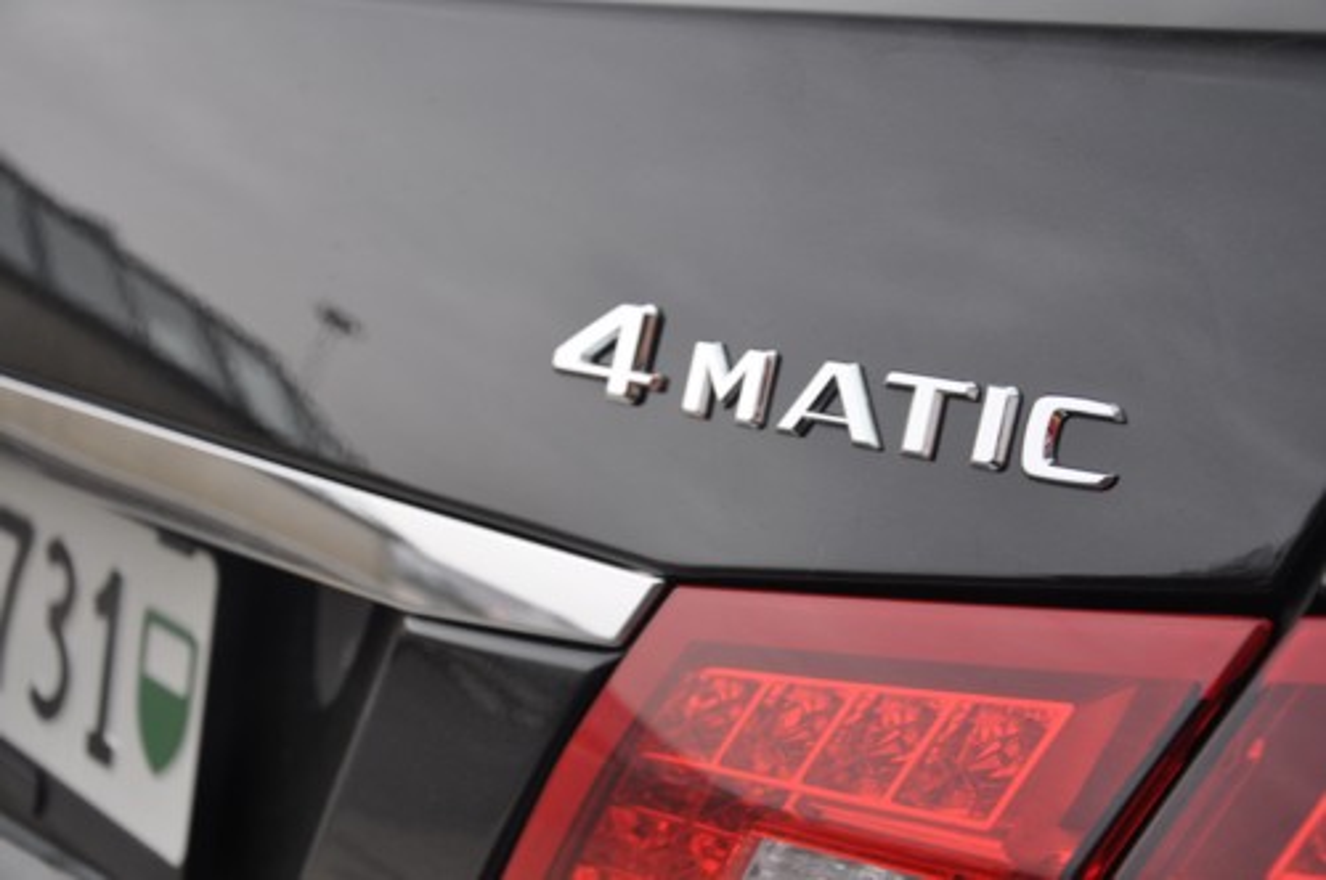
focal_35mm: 60
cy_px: 440
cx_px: 663
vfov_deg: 22.6
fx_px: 2207
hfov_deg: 33.4
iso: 400
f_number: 4.5
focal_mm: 40
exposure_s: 1/60
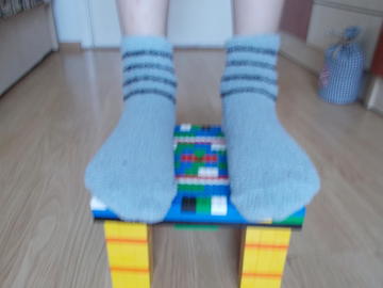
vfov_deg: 46.8
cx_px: 192
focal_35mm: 30
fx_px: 332
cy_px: 144
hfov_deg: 60.0
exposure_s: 1/2.5
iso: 200
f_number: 3.4
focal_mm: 5.3
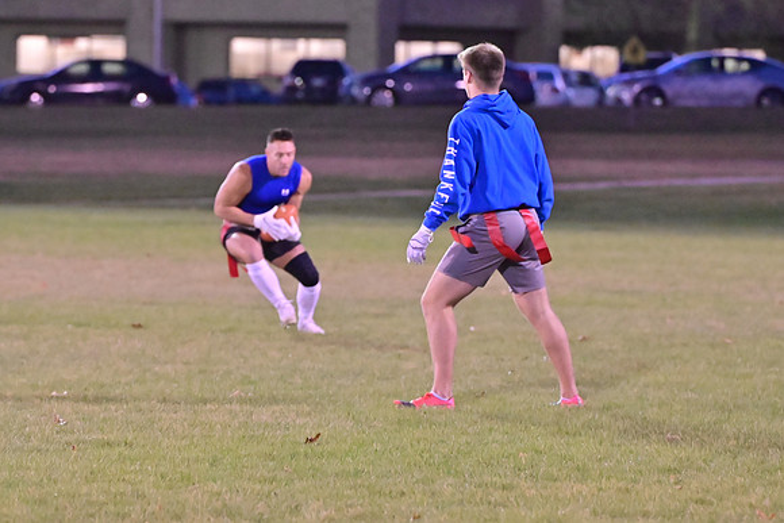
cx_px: 392
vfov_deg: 5.1
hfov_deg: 7.6
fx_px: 5881
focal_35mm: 270
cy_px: 262
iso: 6400
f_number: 4
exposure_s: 1/250
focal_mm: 180
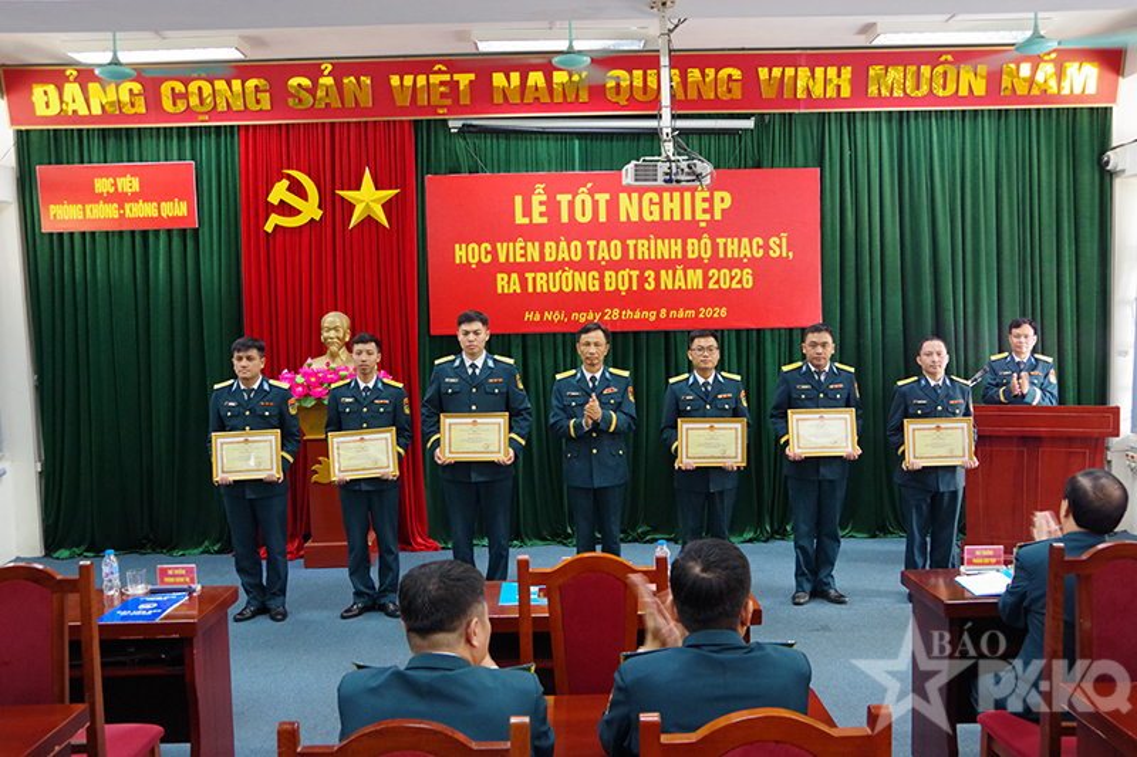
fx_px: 979
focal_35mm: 31
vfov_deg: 42.3
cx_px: 568
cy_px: 378
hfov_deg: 60.3
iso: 3200
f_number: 5.6
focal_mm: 21
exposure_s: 1/30
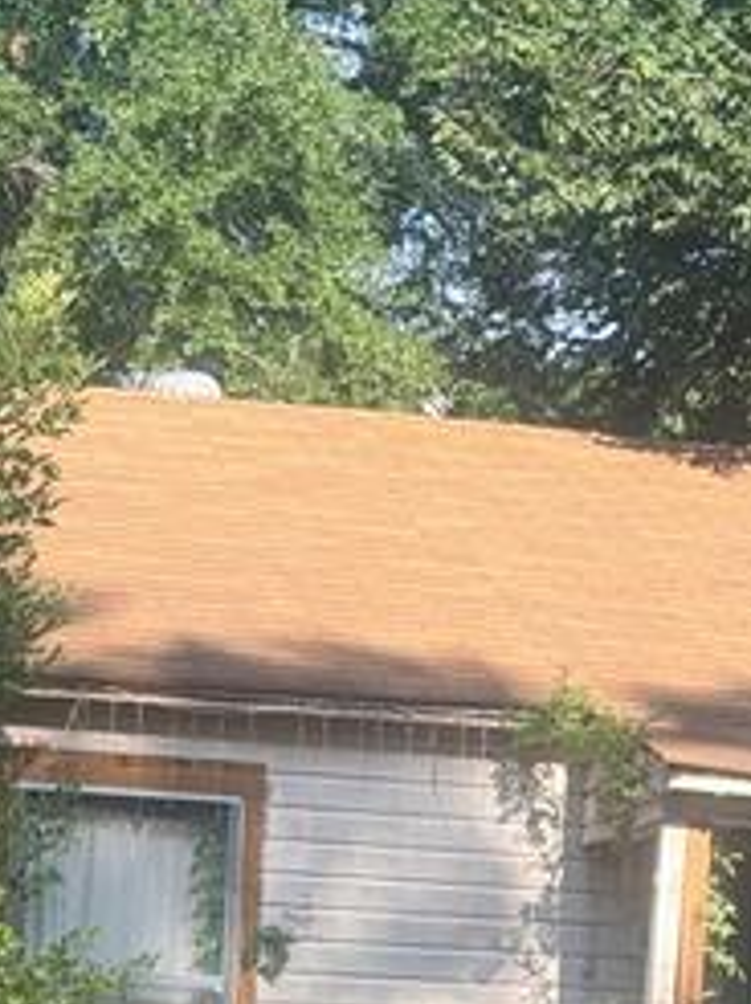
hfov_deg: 9.9
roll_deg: -2.7
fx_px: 4347
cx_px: 584
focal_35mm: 150
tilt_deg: +1.4
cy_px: 1057
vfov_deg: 13.0
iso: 64
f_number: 1.78
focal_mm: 6.76
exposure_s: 1/1222
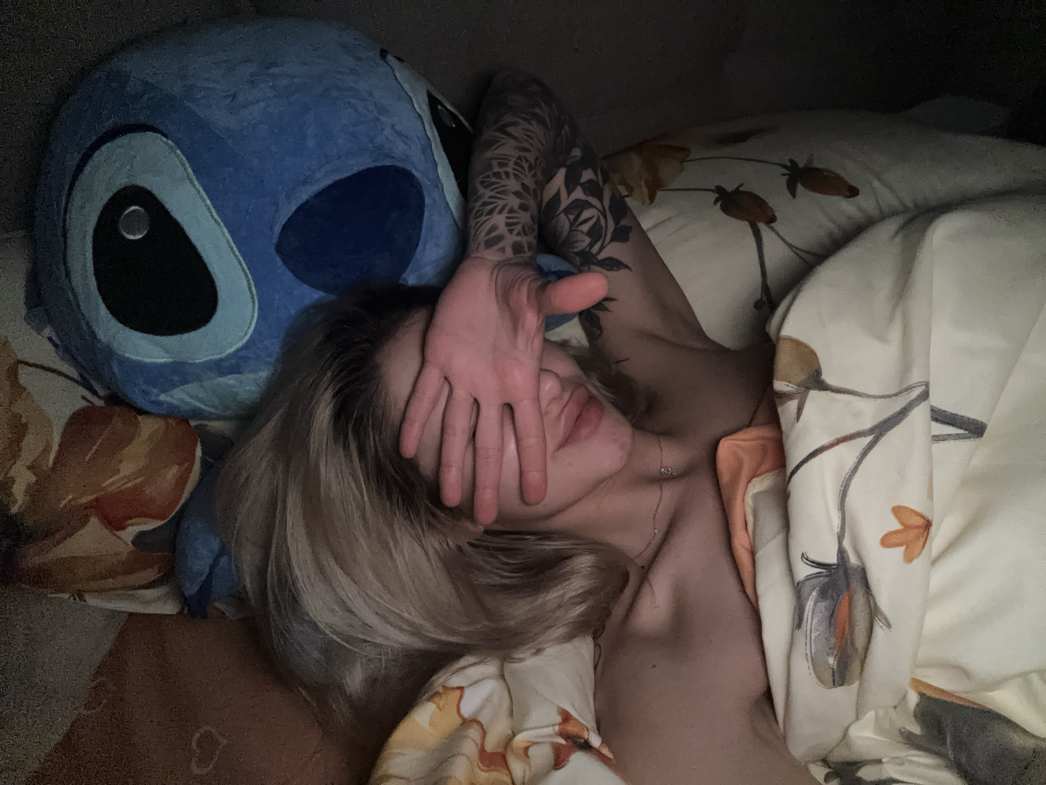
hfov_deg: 73.9
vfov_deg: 58.9
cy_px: 392
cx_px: 523
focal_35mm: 23
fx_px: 695
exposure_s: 1/16
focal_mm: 2.69
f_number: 1.9
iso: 400
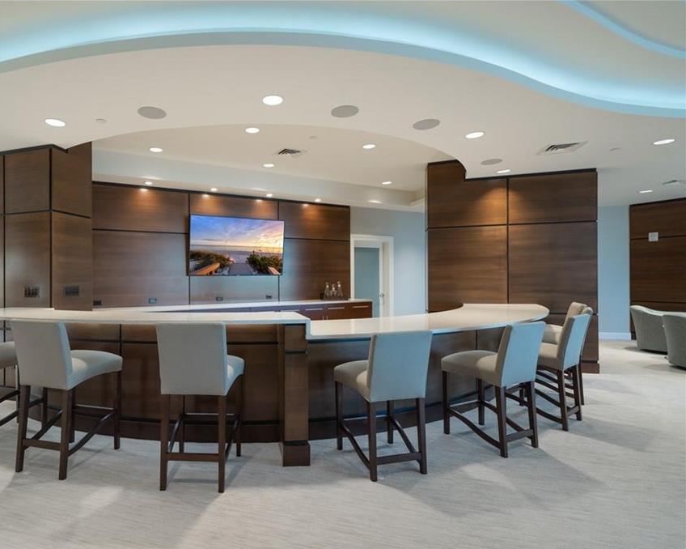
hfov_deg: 88.5
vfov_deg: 77.0
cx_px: 273
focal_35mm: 17
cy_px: 275
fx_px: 345
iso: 640
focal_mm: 15
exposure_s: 1/40
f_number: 8
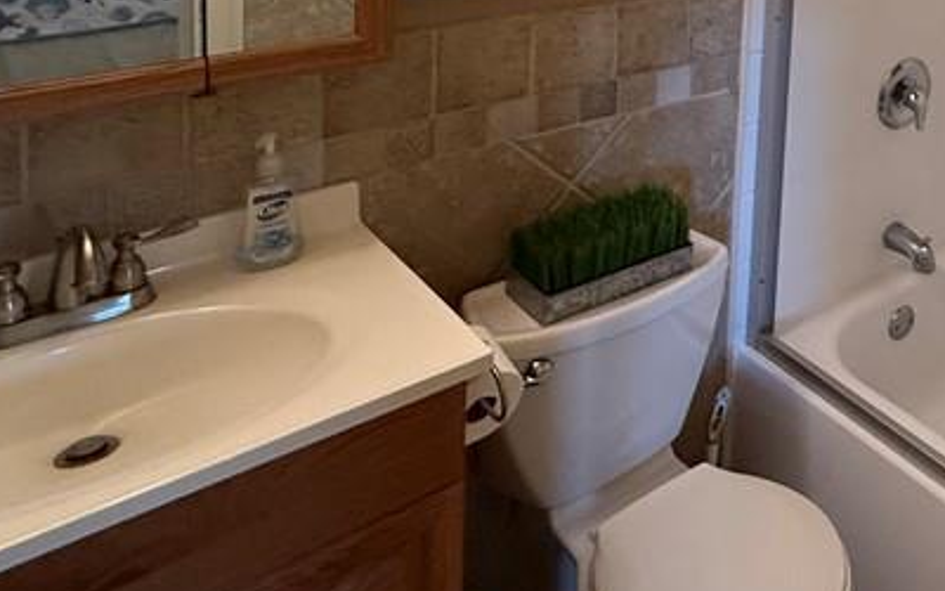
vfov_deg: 28.8
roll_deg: -5.4
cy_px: -132
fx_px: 979
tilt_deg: -5.1
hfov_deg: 40.3
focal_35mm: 38
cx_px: 1068
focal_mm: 2.22
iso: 320
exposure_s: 1/60
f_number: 2.2
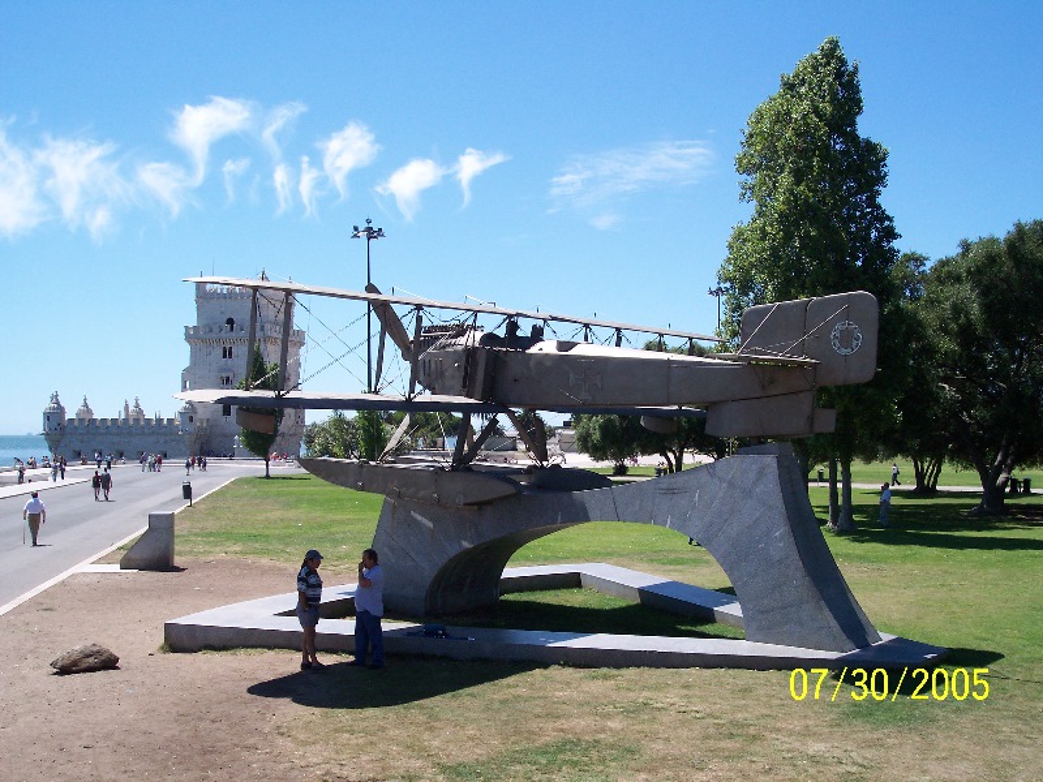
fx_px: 1145
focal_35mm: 38
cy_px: 391
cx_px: 522
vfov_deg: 37.7
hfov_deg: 49.0
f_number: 4.8
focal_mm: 8
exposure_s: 1/700
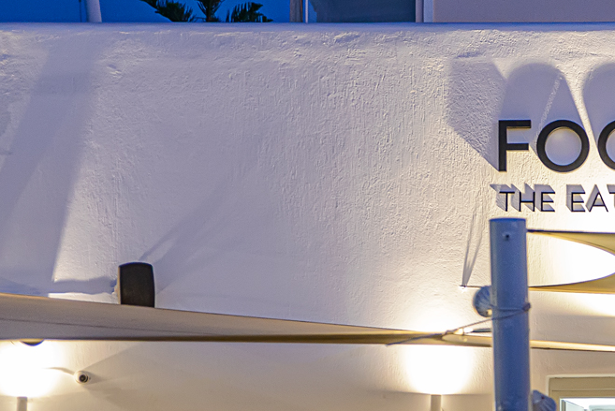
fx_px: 2769
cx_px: 703
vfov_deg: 8.4
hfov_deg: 12.4
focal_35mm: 162
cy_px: 522
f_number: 2.8
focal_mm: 52
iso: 1250
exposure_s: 1/40
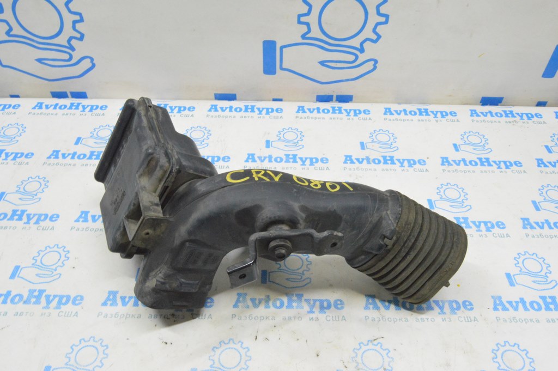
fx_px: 465
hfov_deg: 62.0
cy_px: 186
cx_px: 279
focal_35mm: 30
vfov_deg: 43.5
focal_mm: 20
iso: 6400
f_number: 20
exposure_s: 1/15
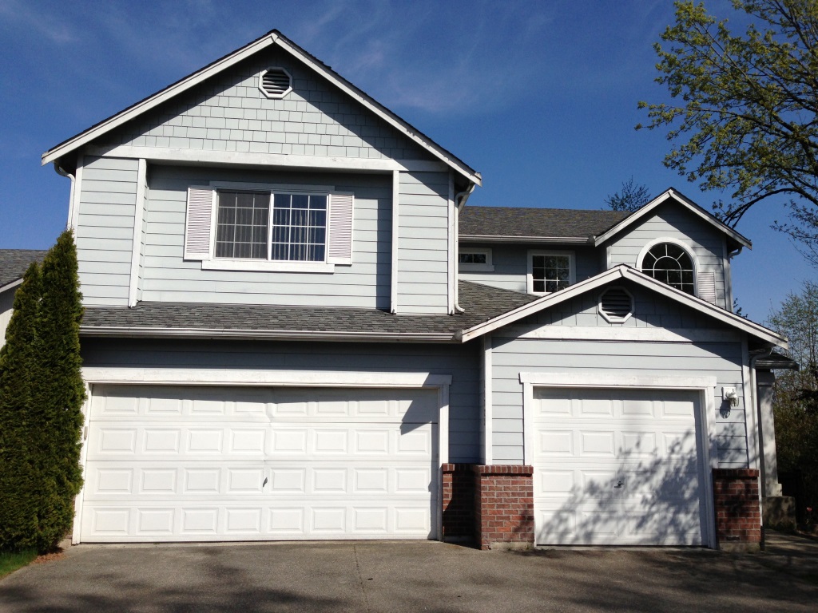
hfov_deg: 55.4
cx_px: 409
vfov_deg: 42.9
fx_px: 780
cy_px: 306
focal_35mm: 33
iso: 50
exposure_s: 1/2584
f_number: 2.4
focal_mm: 4.13
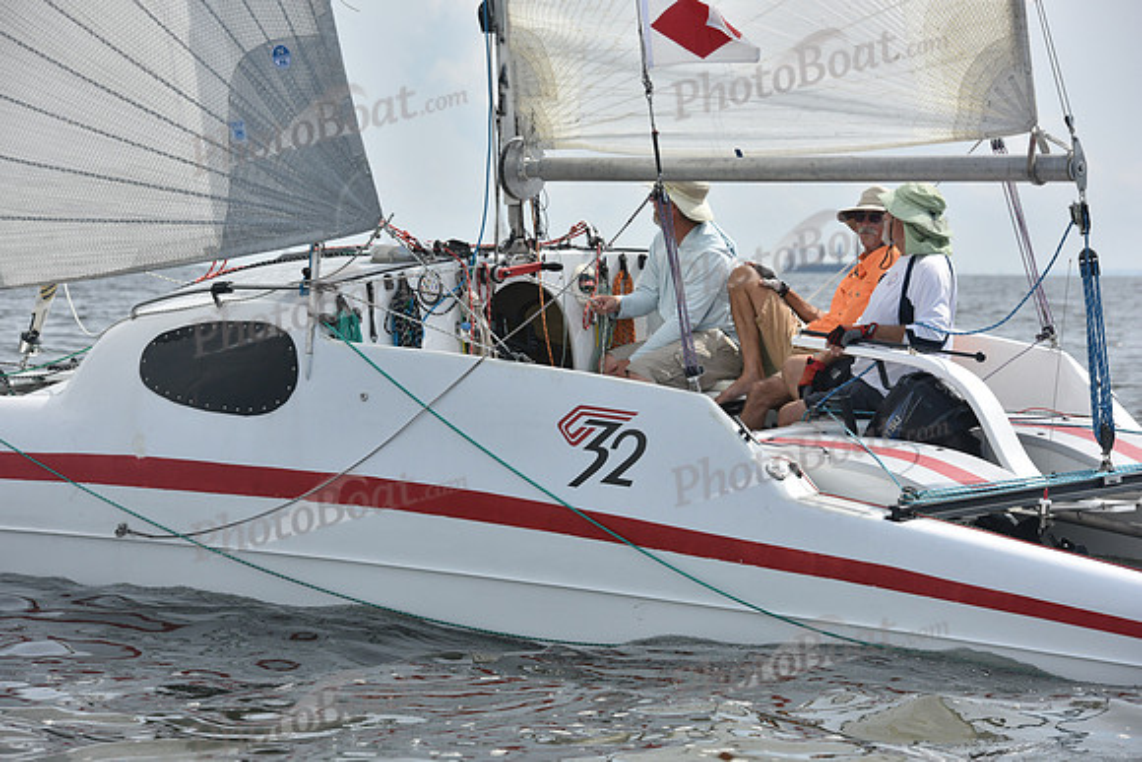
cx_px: 571
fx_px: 4283
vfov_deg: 10.2
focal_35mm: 135
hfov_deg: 15.2
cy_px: 381
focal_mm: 135
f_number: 9
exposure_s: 1/1250
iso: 320
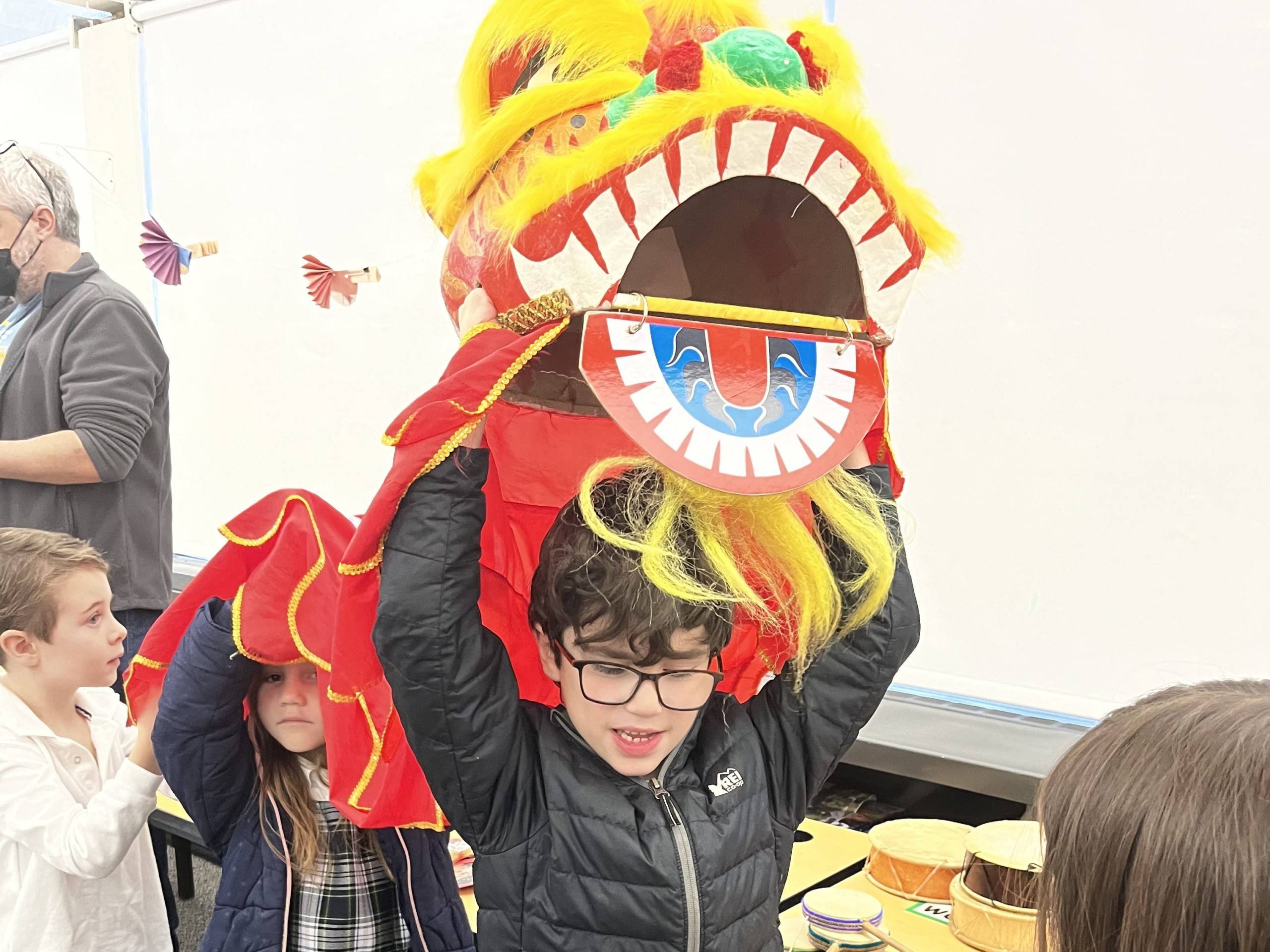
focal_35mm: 26
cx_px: 635
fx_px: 954
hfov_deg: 67.3
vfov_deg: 53.1
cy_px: 476
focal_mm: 5.1
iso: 320
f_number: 1.6
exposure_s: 1/60
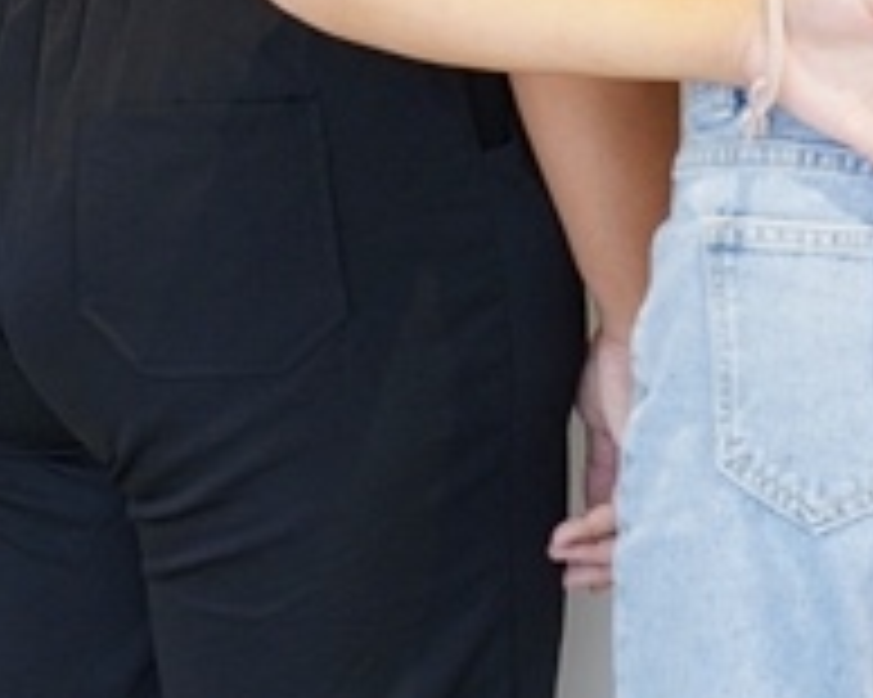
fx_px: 6120
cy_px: -399
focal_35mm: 237
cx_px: -207
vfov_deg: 6.4
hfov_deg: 8.1
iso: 640
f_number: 5.6
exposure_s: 1/50
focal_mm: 49
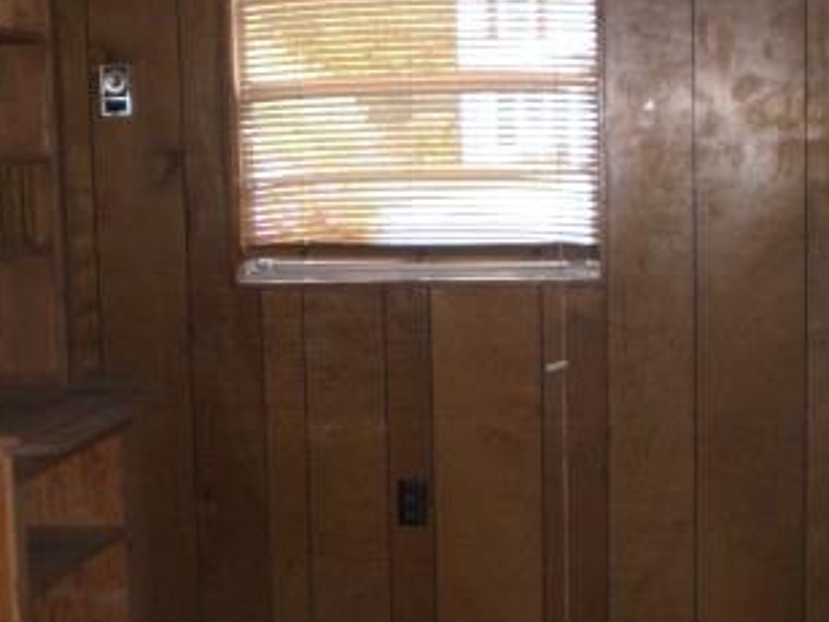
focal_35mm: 79
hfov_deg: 24.7
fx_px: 1892
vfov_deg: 18.7
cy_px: 361
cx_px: 347
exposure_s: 1/60
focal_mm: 6.3
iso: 200
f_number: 3.1
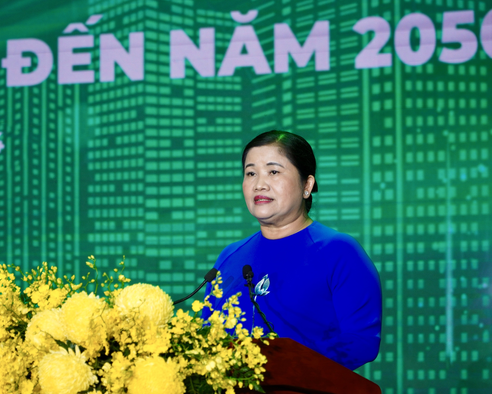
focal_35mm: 138
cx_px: 229
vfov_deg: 11.2
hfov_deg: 14.0
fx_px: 2003
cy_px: 197
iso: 250
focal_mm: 81
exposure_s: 1/125
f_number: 4
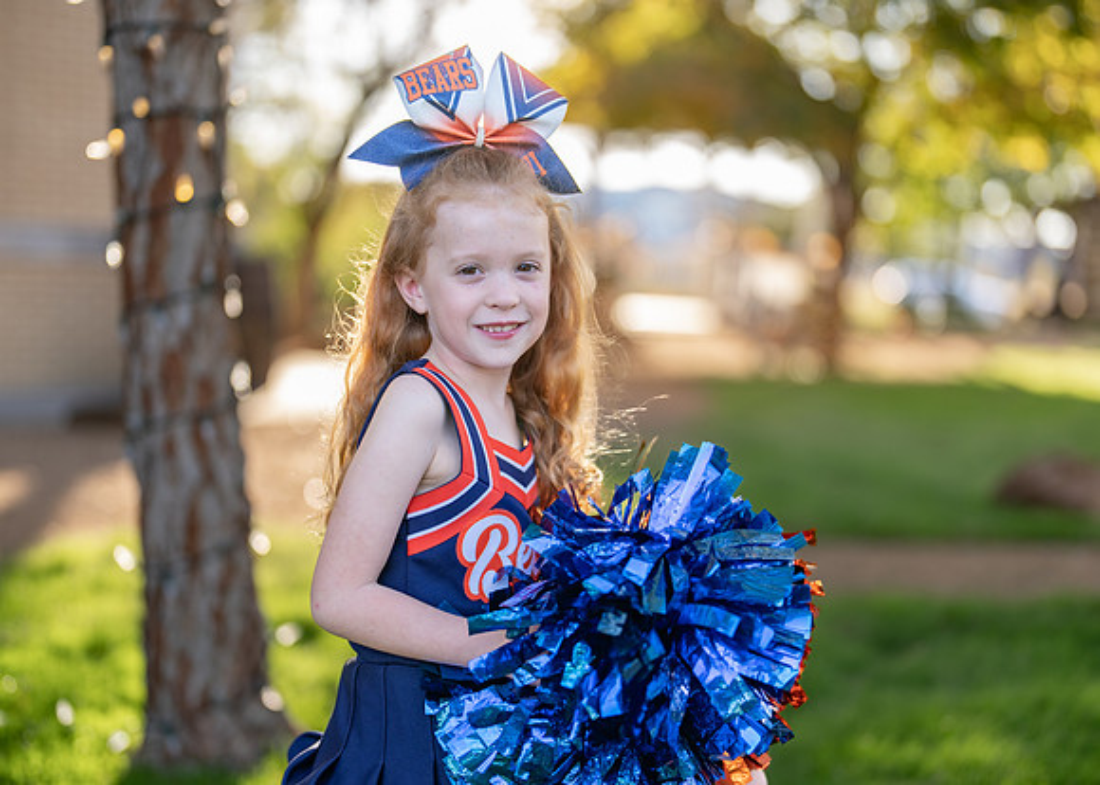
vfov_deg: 24.6
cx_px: 561
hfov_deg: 34.0
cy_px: 430
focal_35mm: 58
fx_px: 1800
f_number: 1.2
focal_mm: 50
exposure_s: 1/800
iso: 100
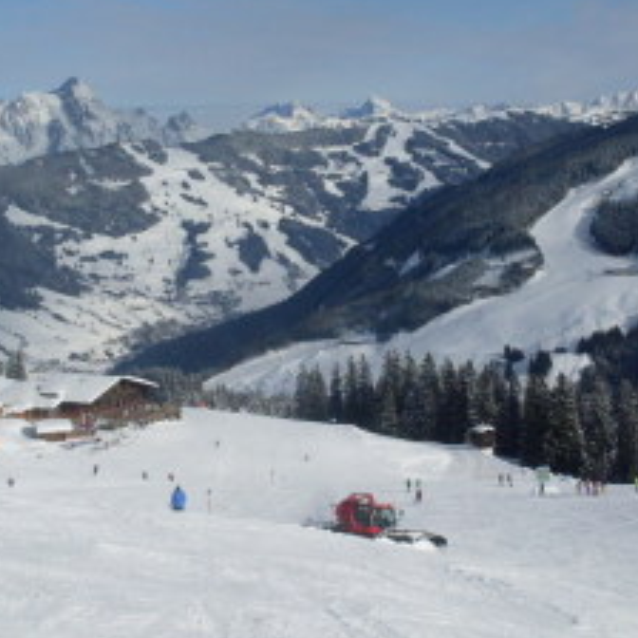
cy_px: 316
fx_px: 1501
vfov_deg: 24.0
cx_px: 253
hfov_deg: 23.9
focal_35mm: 72
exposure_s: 1/750
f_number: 8.4
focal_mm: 6.3
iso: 80
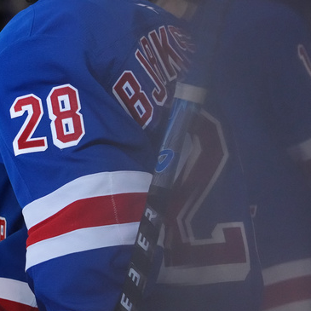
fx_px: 1697
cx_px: -112
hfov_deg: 10.2
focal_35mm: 167
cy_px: 93
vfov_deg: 10.5
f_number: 2.8
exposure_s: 1/3200
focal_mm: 70
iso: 4000
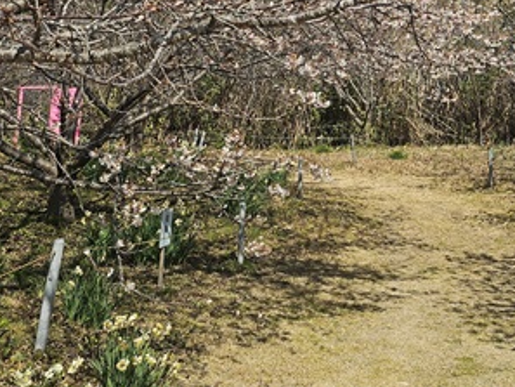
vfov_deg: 20.8
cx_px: 405
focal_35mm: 63
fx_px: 938
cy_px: -140
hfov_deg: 30.1
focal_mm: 6.3
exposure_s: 1/736
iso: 10
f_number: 1.7
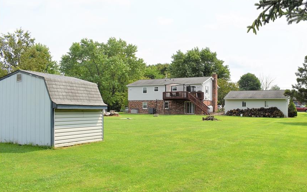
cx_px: 183
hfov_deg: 57.7
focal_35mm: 33
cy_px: 107
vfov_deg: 38.3
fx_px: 276
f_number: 9
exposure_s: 1/320
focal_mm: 18
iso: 100
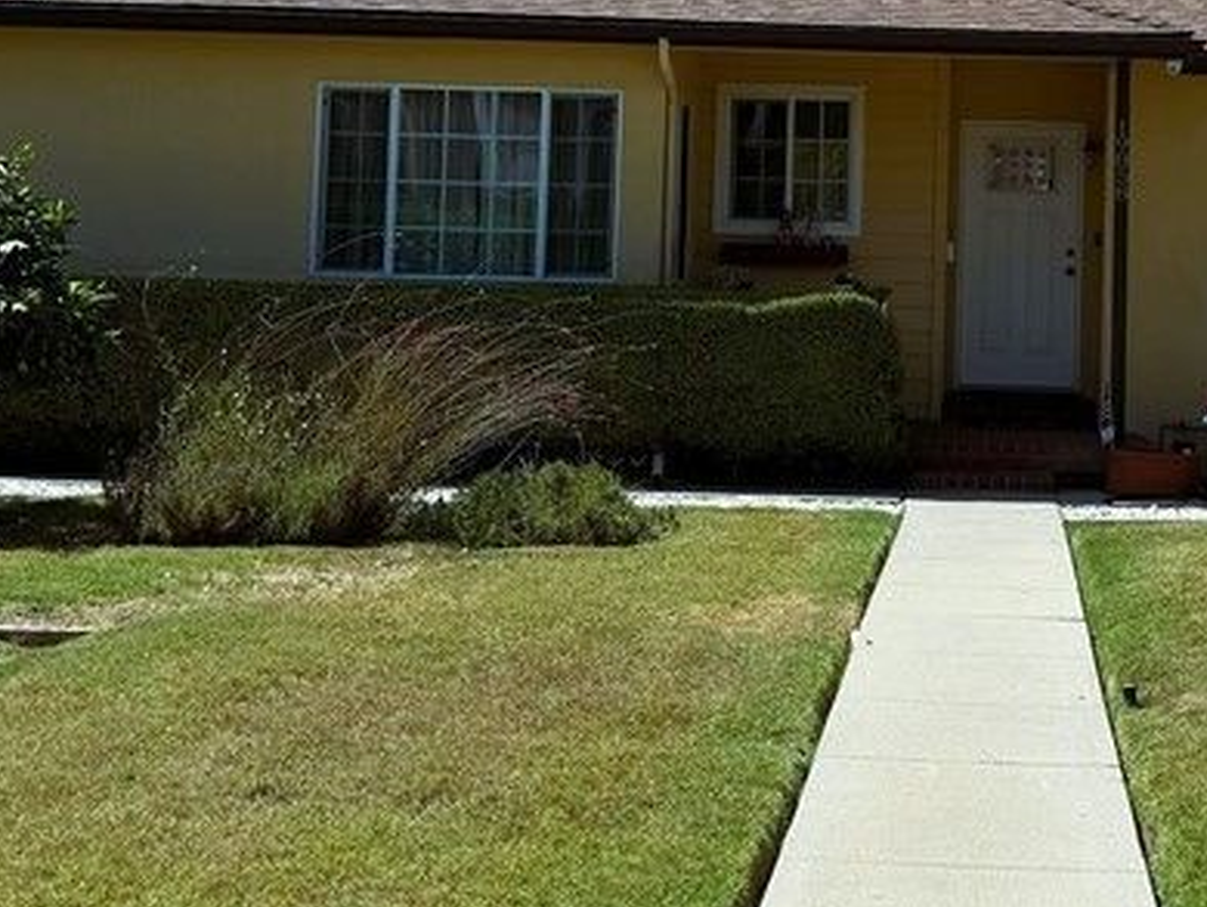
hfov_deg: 29.8
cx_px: 1021
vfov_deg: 23.0
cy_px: 180
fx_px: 2198
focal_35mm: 63
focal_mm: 6.76
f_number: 1.78
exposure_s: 1/6173
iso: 80
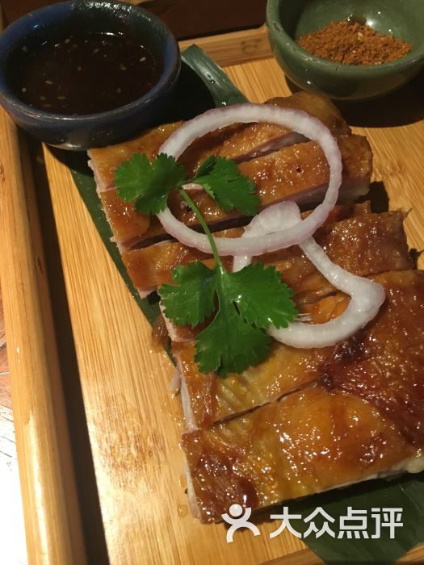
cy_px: 282
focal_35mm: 29
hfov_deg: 48.2
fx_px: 474
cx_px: 212
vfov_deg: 61.7
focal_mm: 4.15
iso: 200
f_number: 2.2
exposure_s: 1/20
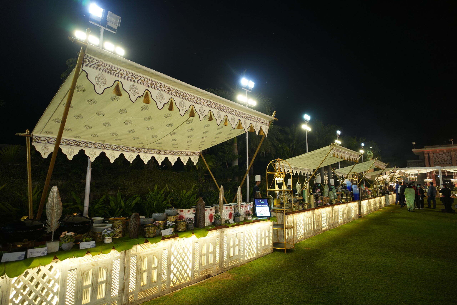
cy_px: 152
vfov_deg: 67.4
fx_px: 228
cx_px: 228
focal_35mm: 18
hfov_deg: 90.0
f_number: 2.8
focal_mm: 18
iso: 800
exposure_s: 1/125
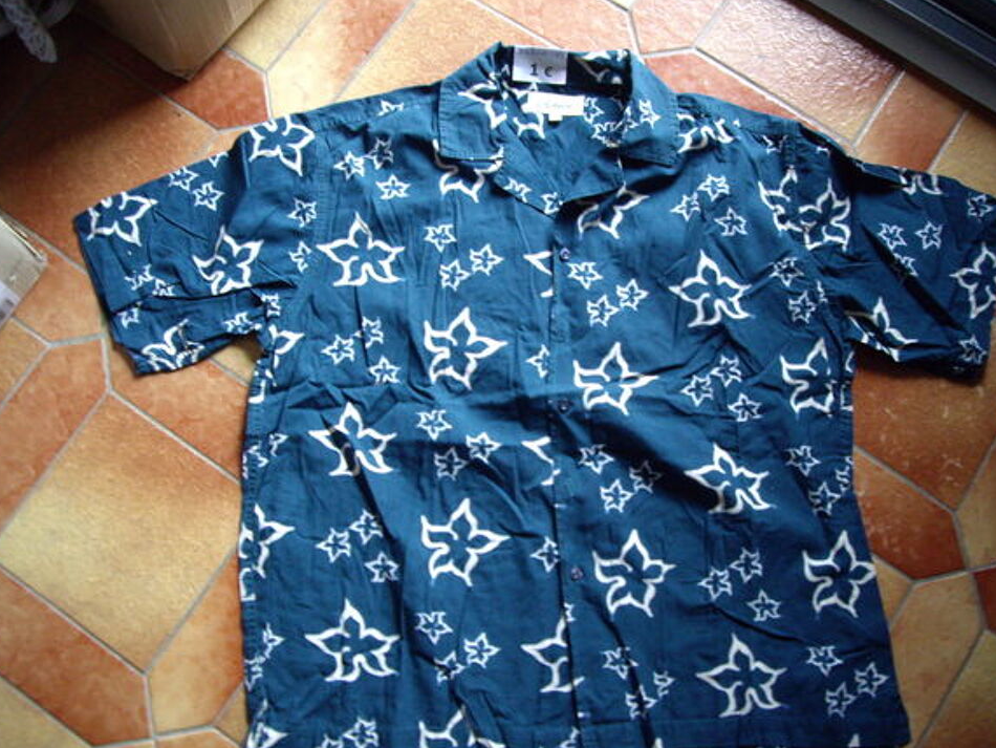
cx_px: 508
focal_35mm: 40
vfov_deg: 36.0
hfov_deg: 46.8
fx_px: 1151
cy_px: 388
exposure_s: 1/10
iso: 200
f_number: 2.7
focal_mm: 6.2
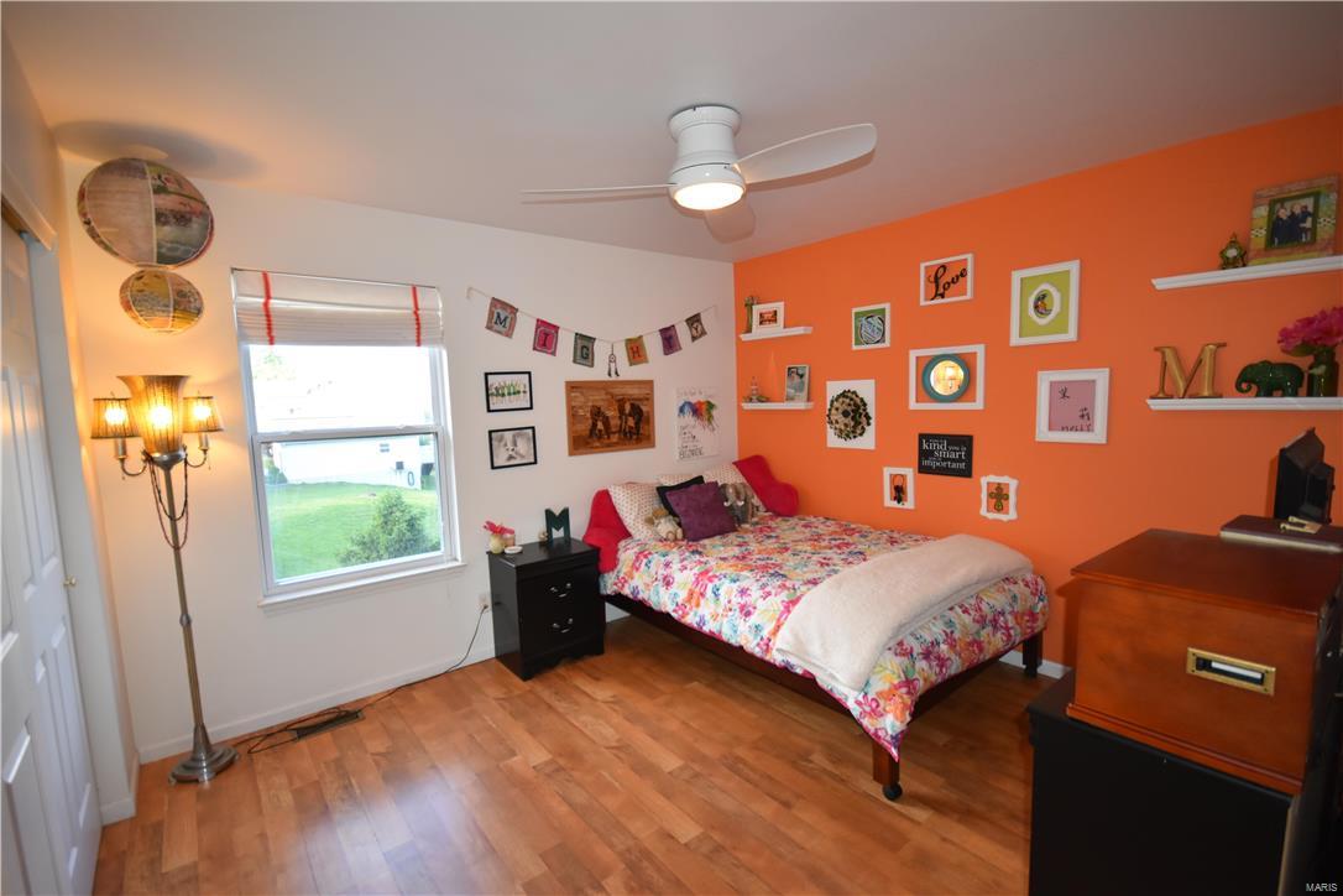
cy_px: 448
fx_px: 560
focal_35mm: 15
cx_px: 672
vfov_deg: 77.3
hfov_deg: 100.4
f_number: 5
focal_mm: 10
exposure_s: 1/100
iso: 800
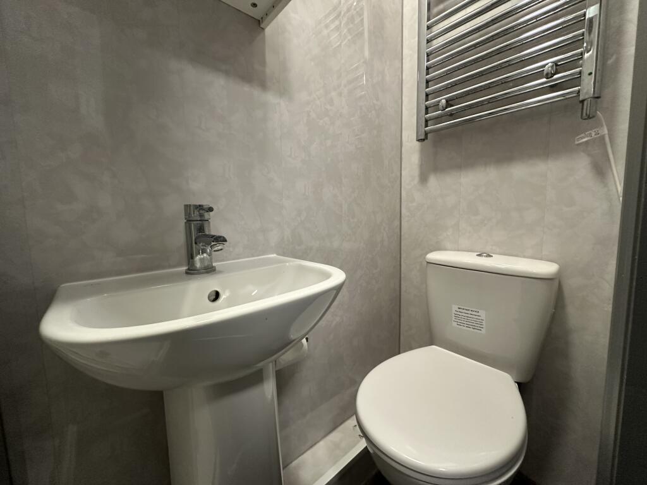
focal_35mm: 14
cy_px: 242
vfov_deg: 85.7
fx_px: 262
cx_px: 324
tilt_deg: -8.1
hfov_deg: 102.1
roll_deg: +2.0
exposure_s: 1/50
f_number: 2.2
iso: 250
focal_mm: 2.22
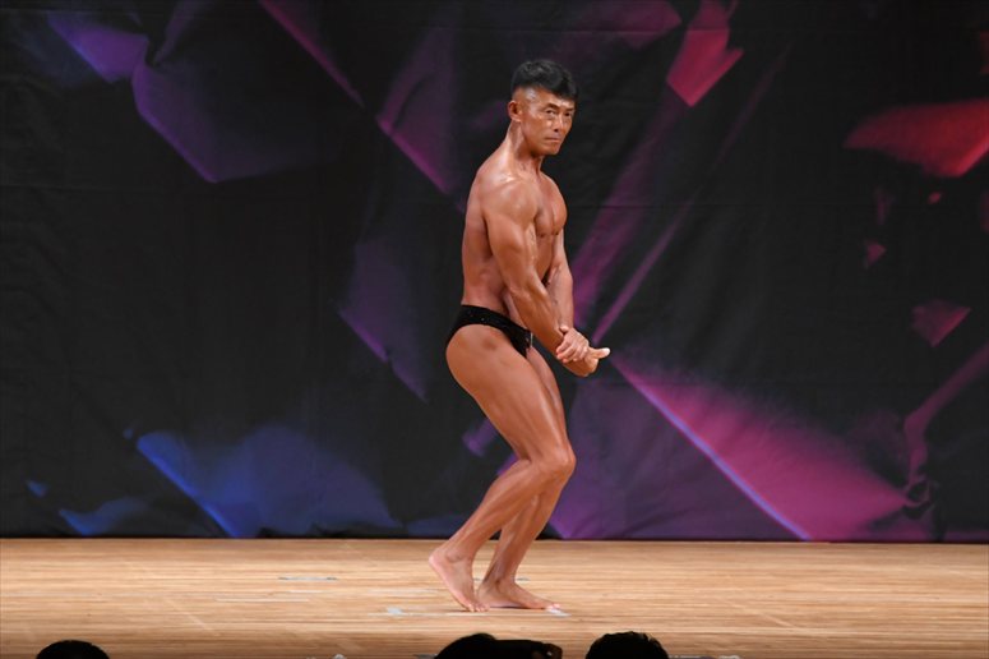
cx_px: 494
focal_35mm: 285
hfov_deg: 7.2
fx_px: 7826
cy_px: 330
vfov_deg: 4.8
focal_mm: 190
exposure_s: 1/400
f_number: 5.6
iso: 3200
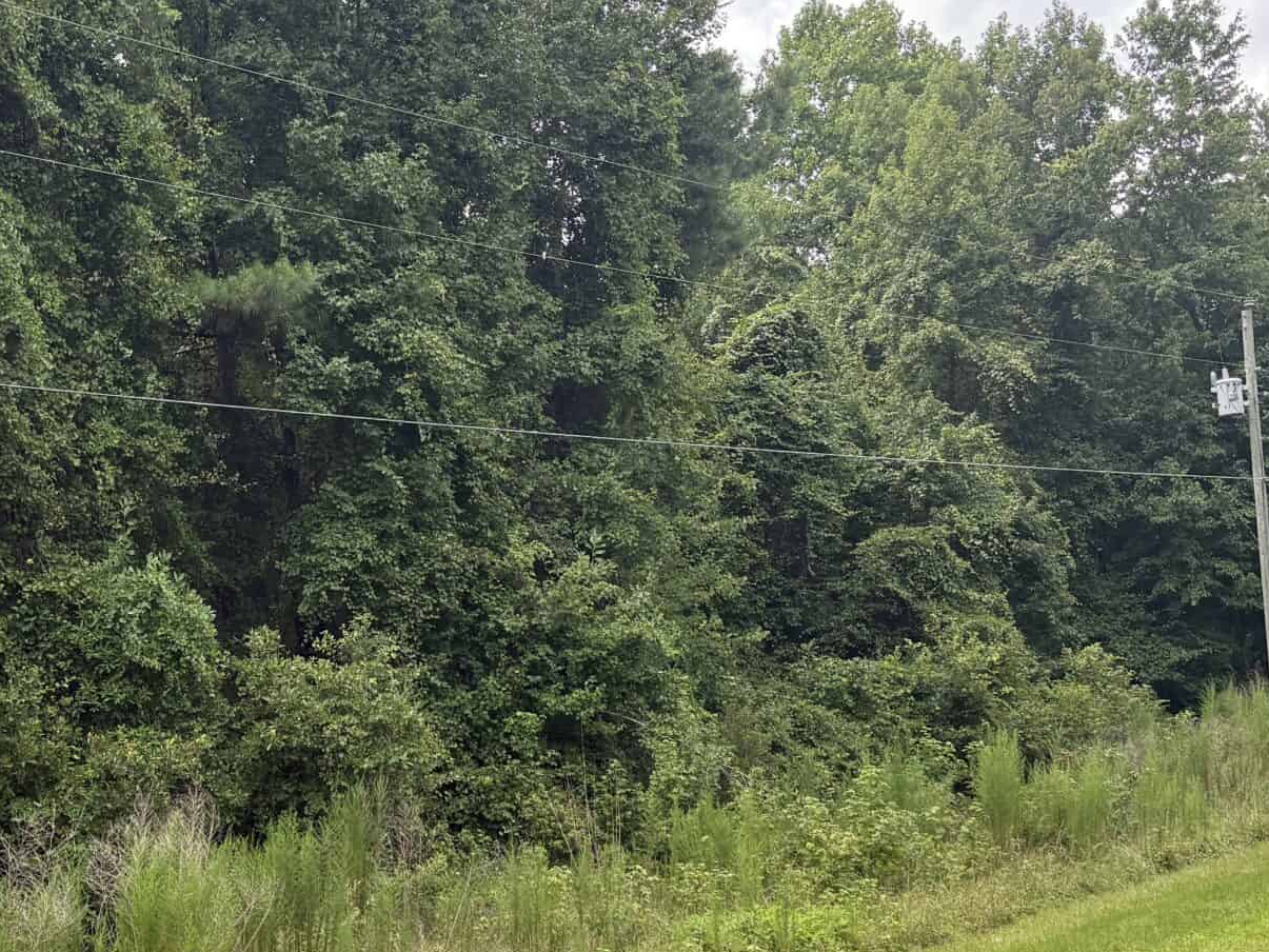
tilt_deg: +6.0
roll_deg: +4.3
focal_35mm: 51
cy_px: 538
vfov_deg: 28.5
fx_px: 1870
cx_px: 285
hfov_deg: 36.4
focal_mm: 6.76
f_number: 1.78
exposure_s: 1/627
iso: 100
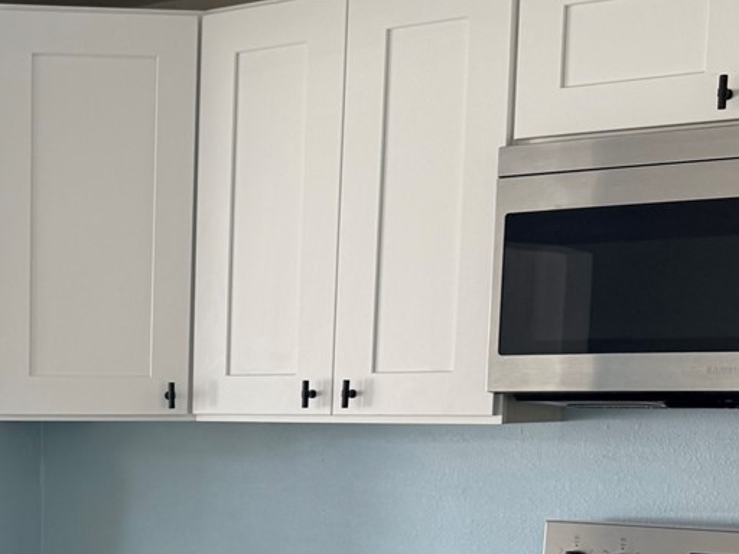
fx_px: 1601
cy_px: 594
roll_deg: -0.8
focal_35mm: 75
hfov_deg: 24.9
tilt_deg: -6.8
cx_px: 22
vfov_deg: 18.9
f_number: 1.78
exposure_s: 1/121
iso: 80
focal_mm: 6.76
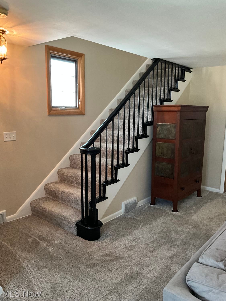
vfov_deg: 61.7
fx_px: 252
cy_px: 150
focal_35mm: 29
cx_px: 113
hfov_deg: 48.2
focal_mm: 3
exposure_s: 1/40
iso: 200
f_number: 1.8
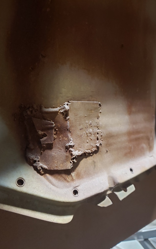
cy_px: 125
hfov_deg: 44.4
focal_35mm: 28
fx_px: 190
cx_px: 68
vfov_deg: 66.5
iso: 320
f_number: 1.5
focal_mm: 4.3
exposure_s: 1/10
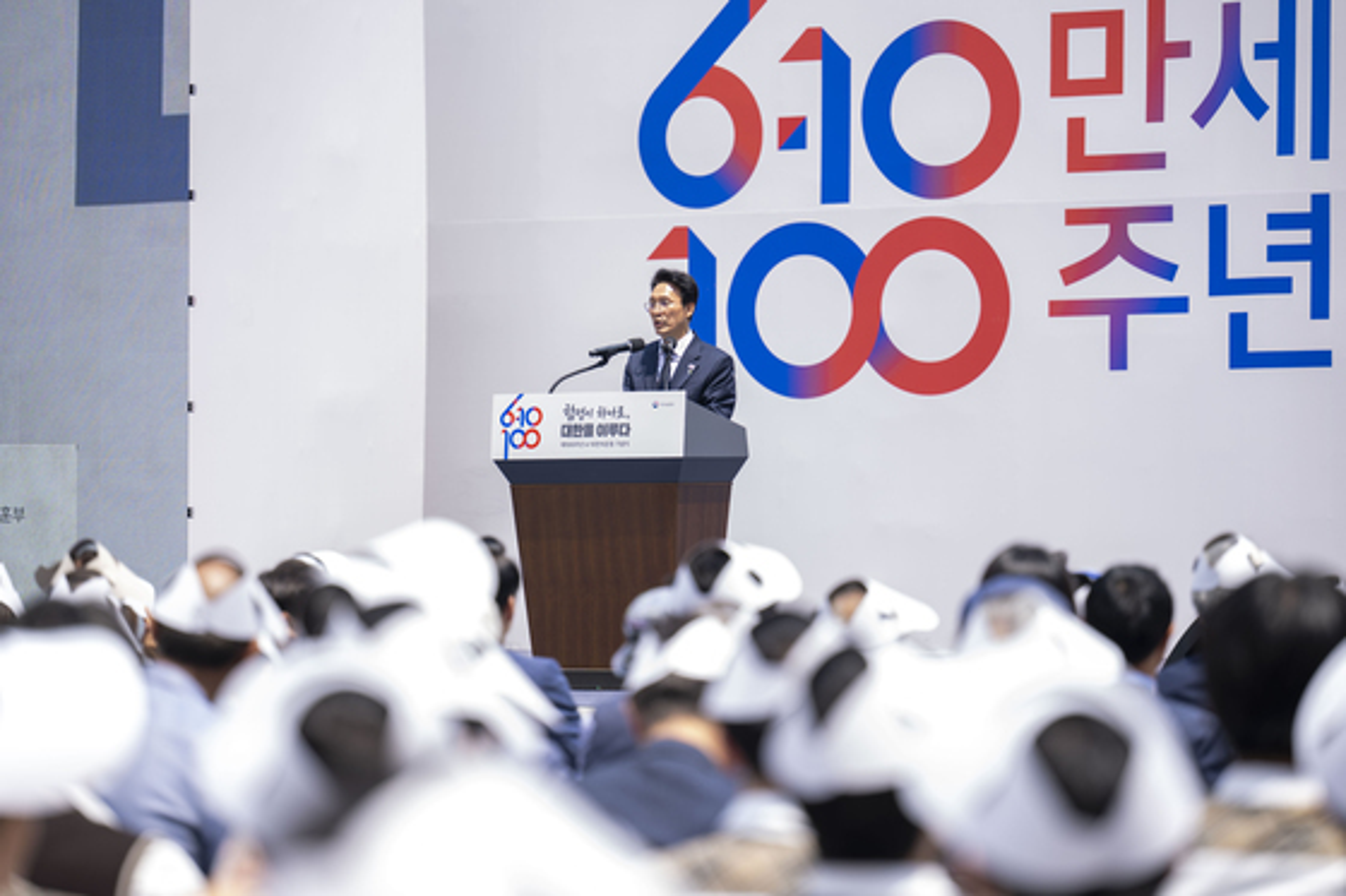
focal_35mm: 140
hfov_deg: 14.7
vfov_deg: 9.8
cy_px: 448
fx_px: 5233
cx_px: 673
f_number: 2.8
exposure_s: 1/320
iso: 32
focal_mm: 140
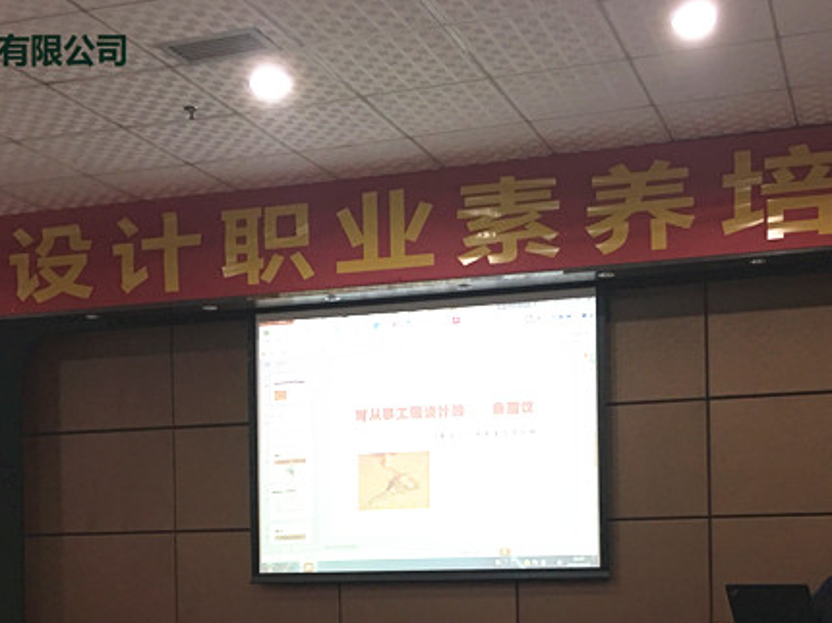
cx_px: 476
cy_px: 567
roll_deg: +0.6
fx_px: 1297
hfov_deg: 35.5
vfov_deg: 26.1
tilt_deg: +0.3
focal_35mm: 54
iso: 64
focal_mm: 4.15
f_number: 2.2
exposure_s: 1/17
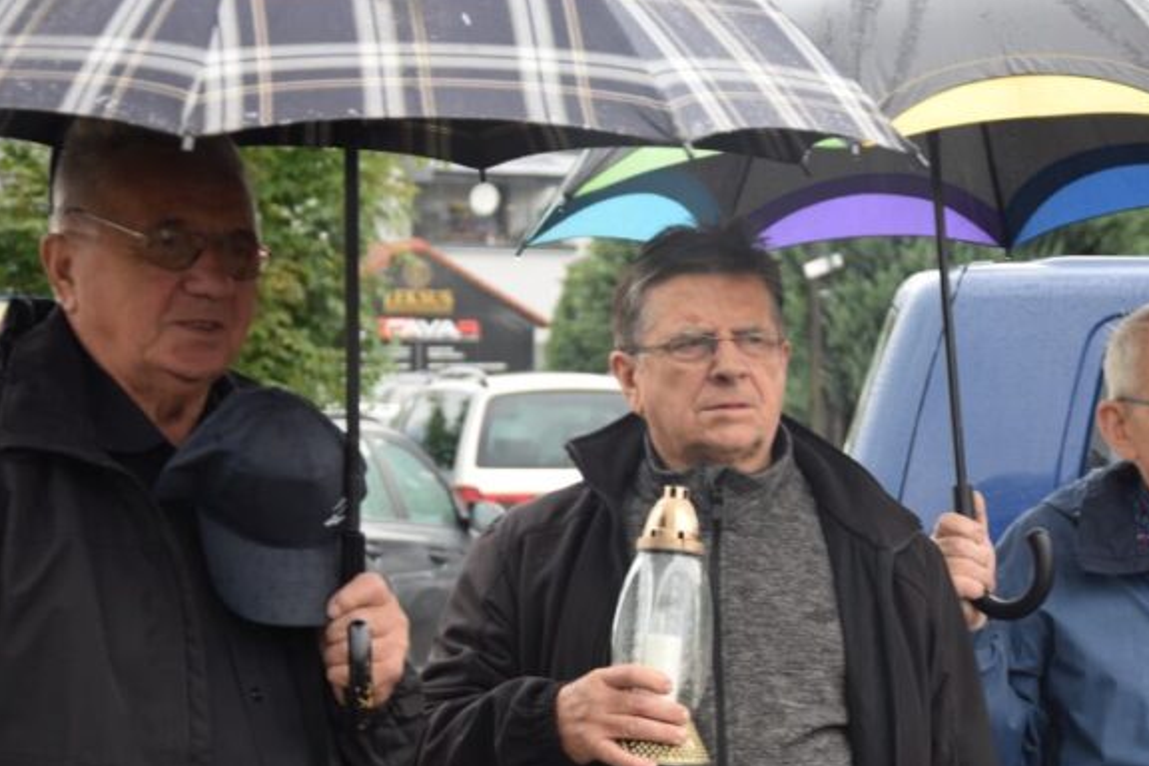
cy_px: 459
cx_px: 750
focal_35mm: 116
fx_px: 3702
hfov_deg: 17.6
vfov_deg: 11.8
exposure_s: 1/80
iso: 400
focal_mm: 58
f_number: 5
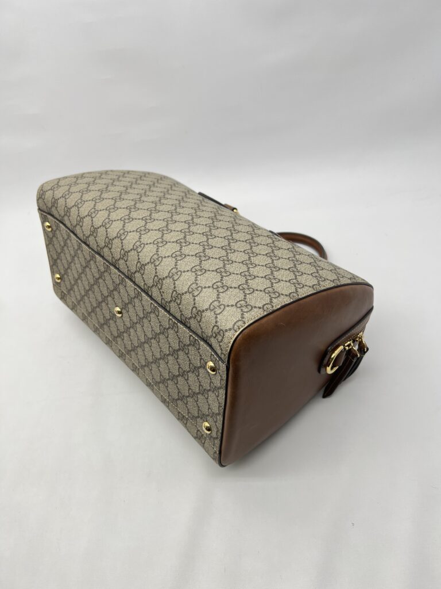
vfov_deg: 67.3
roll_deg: +12.3
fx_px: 442
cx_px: 220
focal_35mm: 26
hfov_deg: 53.1
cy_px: 294
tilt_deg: -43.1
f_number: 1.5
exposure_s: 1/115
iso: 40
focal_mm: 5.7
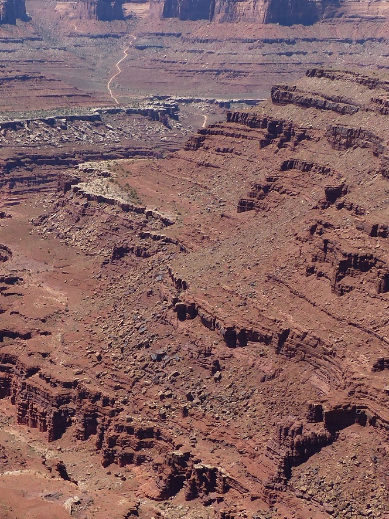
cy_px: 330
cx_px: 54
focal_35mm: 83
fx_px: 1243
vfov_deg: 23.5
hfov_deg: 17.6
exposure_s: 1/1000
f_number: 4
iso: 100
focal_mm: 7.1
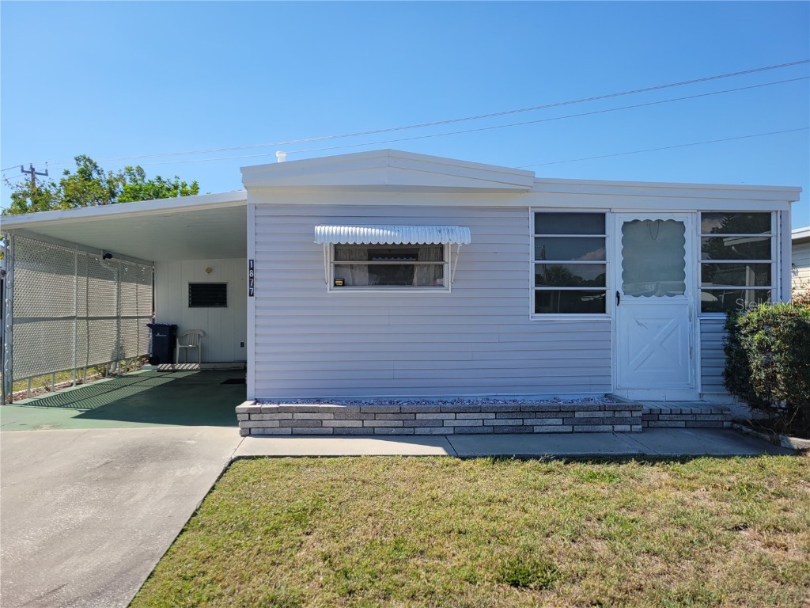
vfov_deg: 53.1
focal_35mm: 26
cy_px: 304
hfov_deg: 67.3
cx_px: 405
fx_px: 608
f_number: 1.8
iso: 40
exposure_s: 1/2252
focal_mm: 5.4
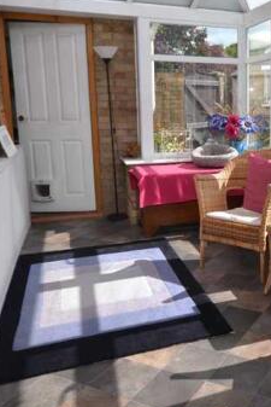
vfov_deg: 50.4
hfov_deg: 33.0
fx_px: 428
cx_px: 253
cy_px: 162
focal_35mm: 38
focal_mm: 13
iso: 100
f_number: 7.1
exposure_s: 1/200
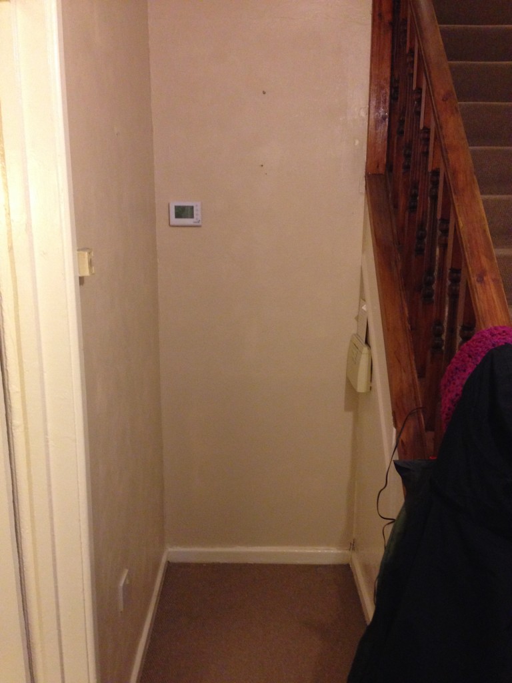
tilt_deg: -12.3
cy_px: 342
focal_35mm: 33
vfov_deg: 55.4
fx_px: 651
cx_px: 256
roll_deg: -0.4
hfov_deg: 42.9
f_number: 2.4
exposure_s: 1/20
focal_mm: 4.12
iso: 320
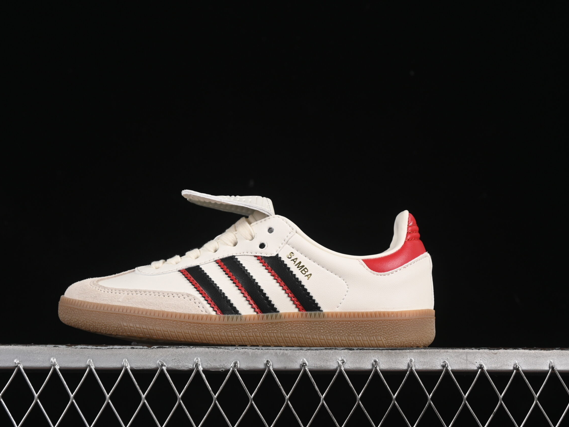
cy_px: 212
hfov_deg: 23.8
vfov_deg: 18.0
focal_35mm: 82
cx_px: 257
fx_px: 1348
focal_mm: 50
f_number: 8
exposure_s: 1/60
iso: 160
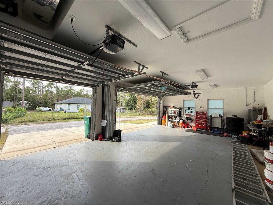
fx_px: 110
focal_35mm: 14
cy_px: 102
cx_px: 136
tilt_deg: +1.4
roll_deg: -1.3
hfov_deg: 102.1
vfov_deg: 85.7
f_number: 2.2
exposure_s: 1/210
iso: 50
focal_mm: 2.22
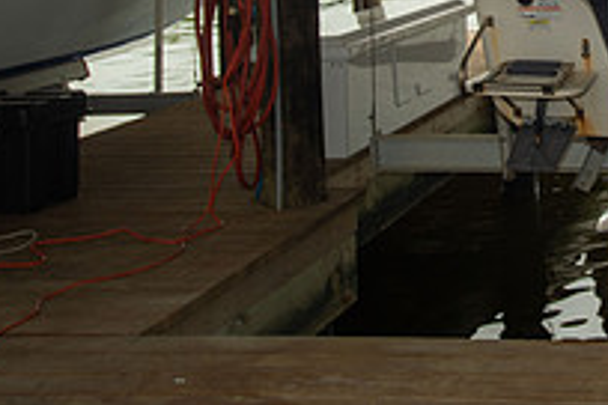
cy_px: -125
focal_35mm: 74
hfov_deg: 25.5
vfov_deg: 17.3
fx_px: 1250
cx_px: 656
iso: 125
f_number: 7.1
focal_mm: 26
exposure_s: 1/200
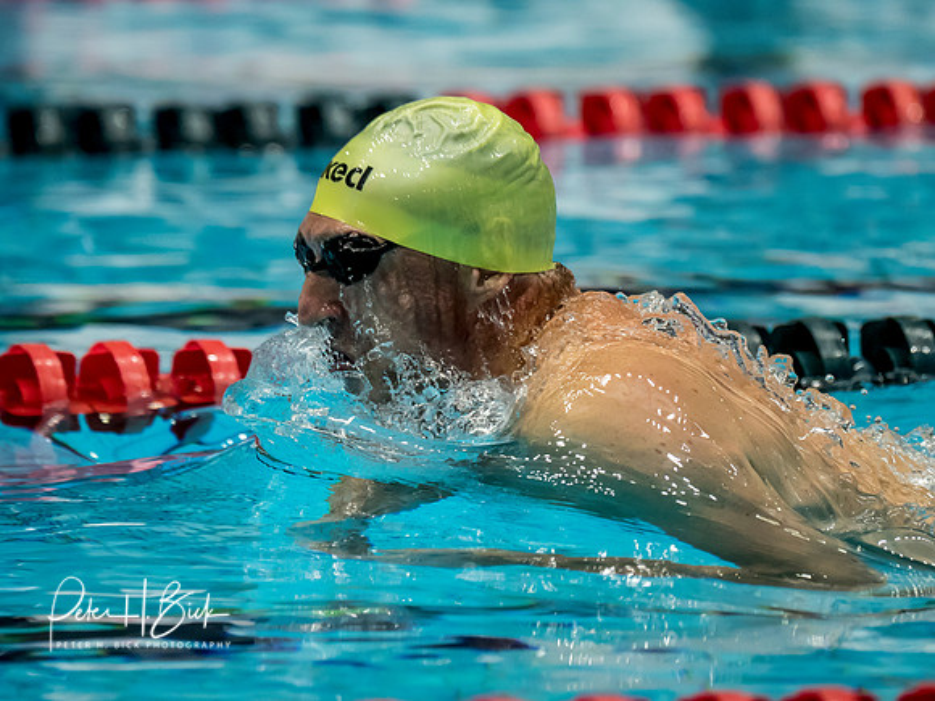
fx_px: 14364
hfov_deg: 3.7
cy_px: 441
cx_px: 470
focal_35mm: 532
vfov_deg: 2.8
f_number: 2.8
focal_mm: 200
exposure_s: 1/800
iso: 2000
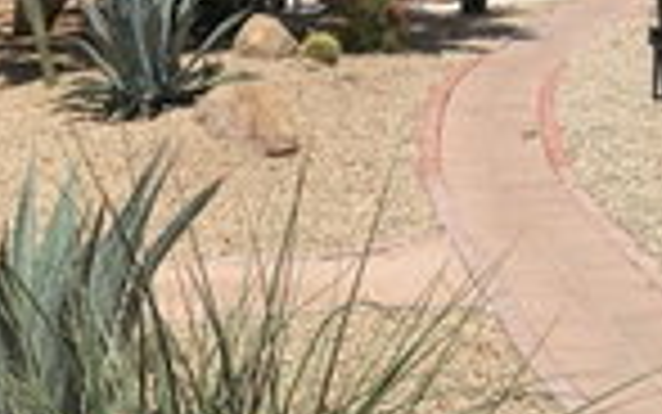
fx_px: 1444
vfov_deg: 14.7
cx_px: 468
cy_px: -274
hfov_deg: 25.6
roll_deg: -0.5
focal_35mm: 80
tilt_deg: +6.3
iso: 25
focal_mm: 4.25
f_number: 1.8
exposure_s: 1/3086
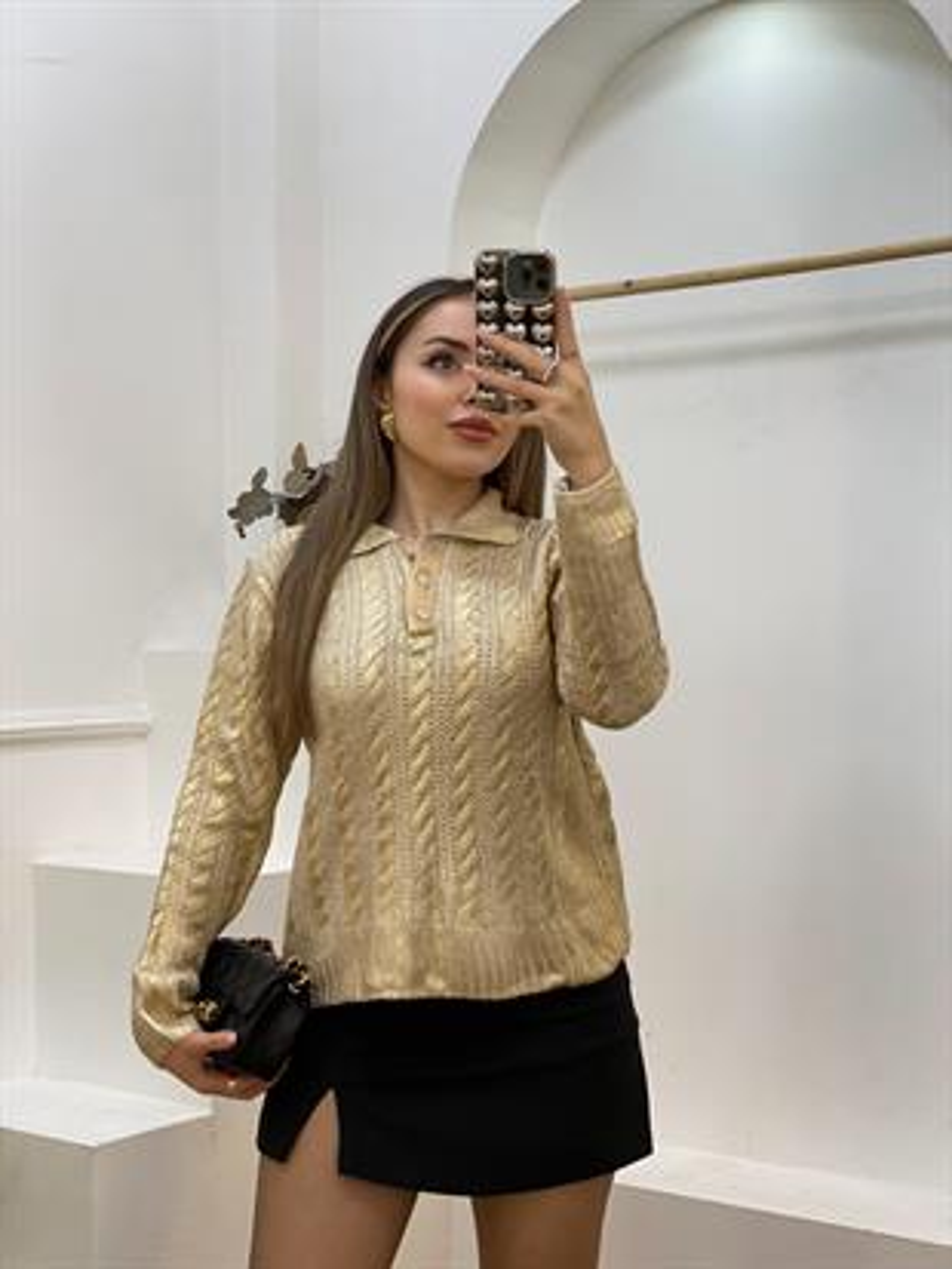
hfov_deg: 28.0
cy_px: 634
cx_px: 476
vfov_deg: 36.8
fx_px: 1906
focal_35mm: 52
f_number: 2
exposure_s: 1/100
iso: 80
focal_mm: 6
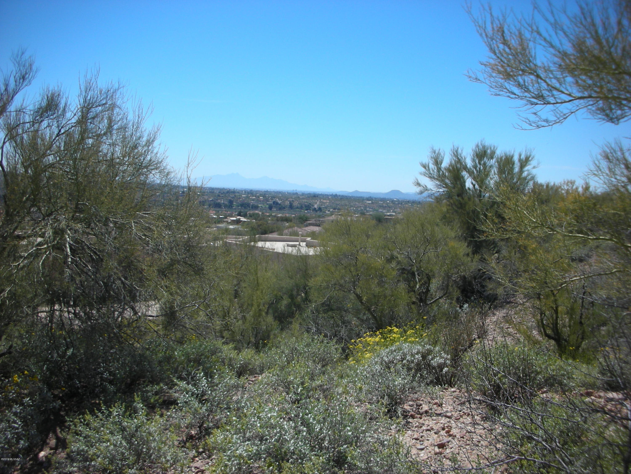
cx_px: 316
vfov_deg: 40.7
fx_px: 638
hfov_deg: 52.6
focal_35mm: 35
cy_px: 237
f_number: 8.5
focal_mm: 5.8
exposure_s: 1/118
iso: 50
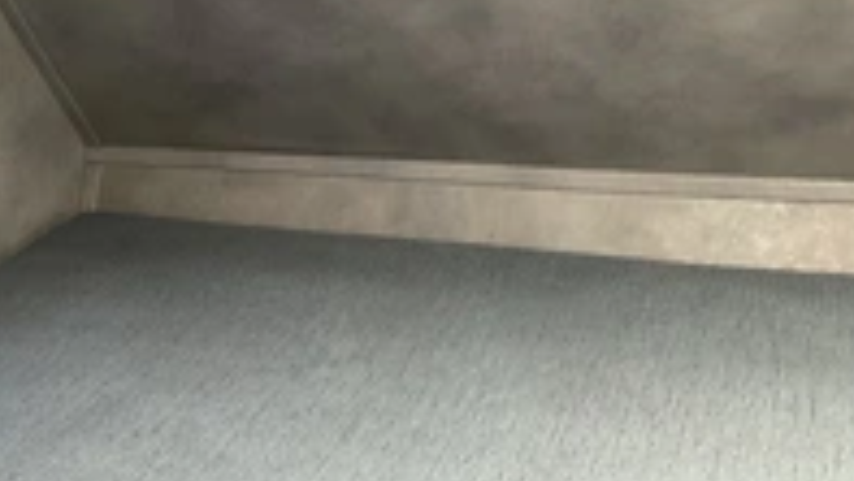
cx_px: 156
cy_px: -65
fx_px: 1450
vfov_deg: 18.1
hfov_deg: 31.8
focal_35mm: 64
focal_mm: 3
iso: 64
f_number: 1.8
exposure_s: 1/61
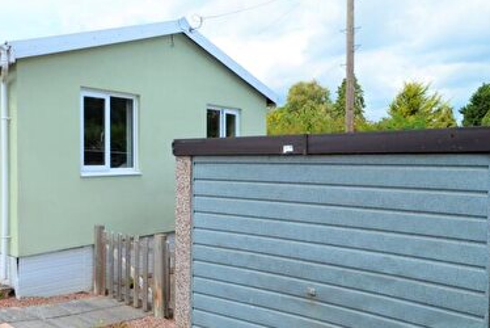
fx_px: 381
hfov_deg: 62.2
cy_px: 192
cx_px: 130
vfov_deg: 46.3
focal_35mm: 28
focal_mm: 10
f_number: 8
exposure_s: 1/250
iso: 125
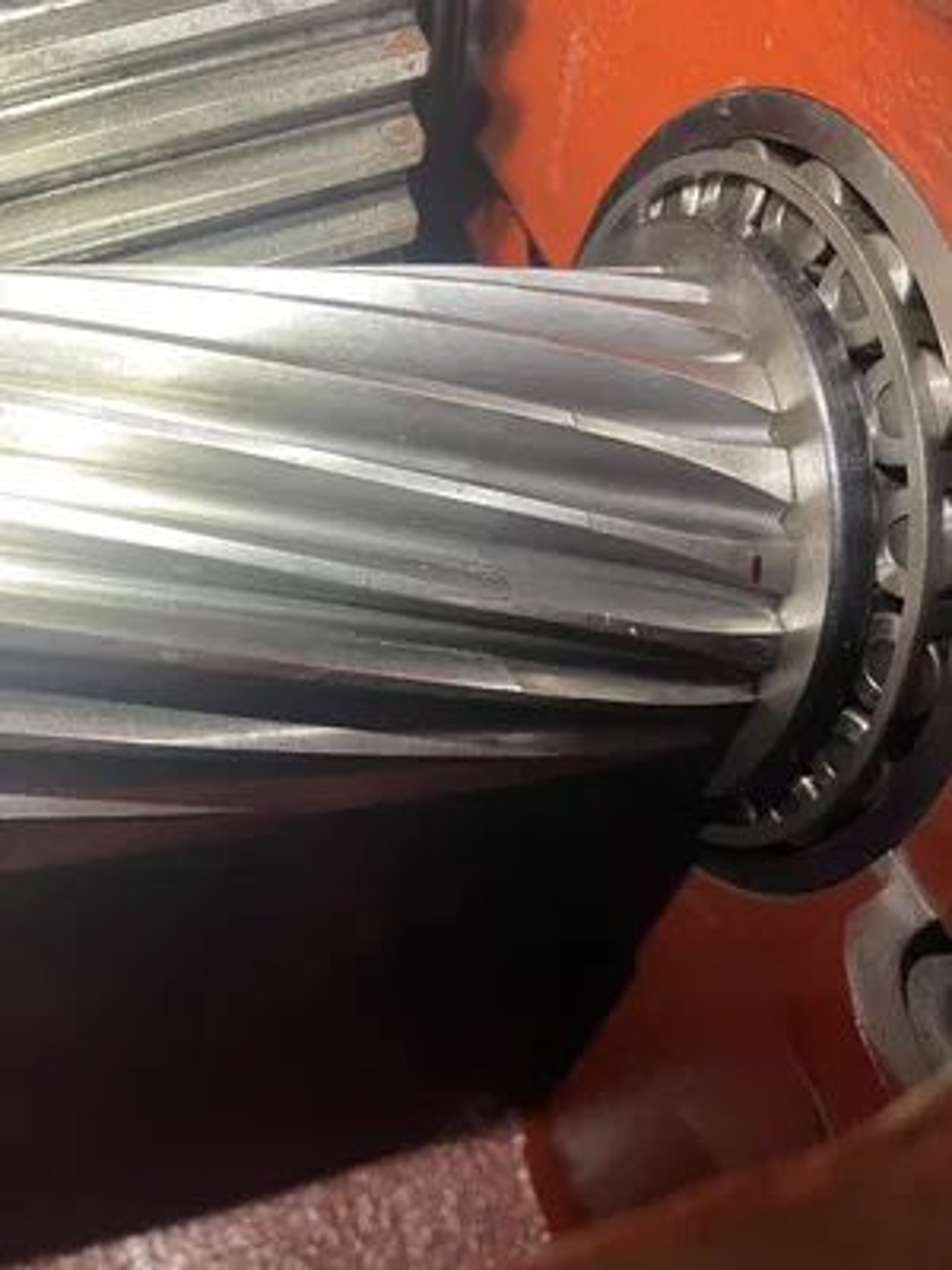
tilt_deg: -49.8
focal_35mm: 25
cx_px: 476
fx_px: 917
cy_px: 635
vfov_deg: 69.4
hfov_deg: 54.9
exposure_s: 1/51
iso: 400
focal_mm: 5.1
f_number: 1.6
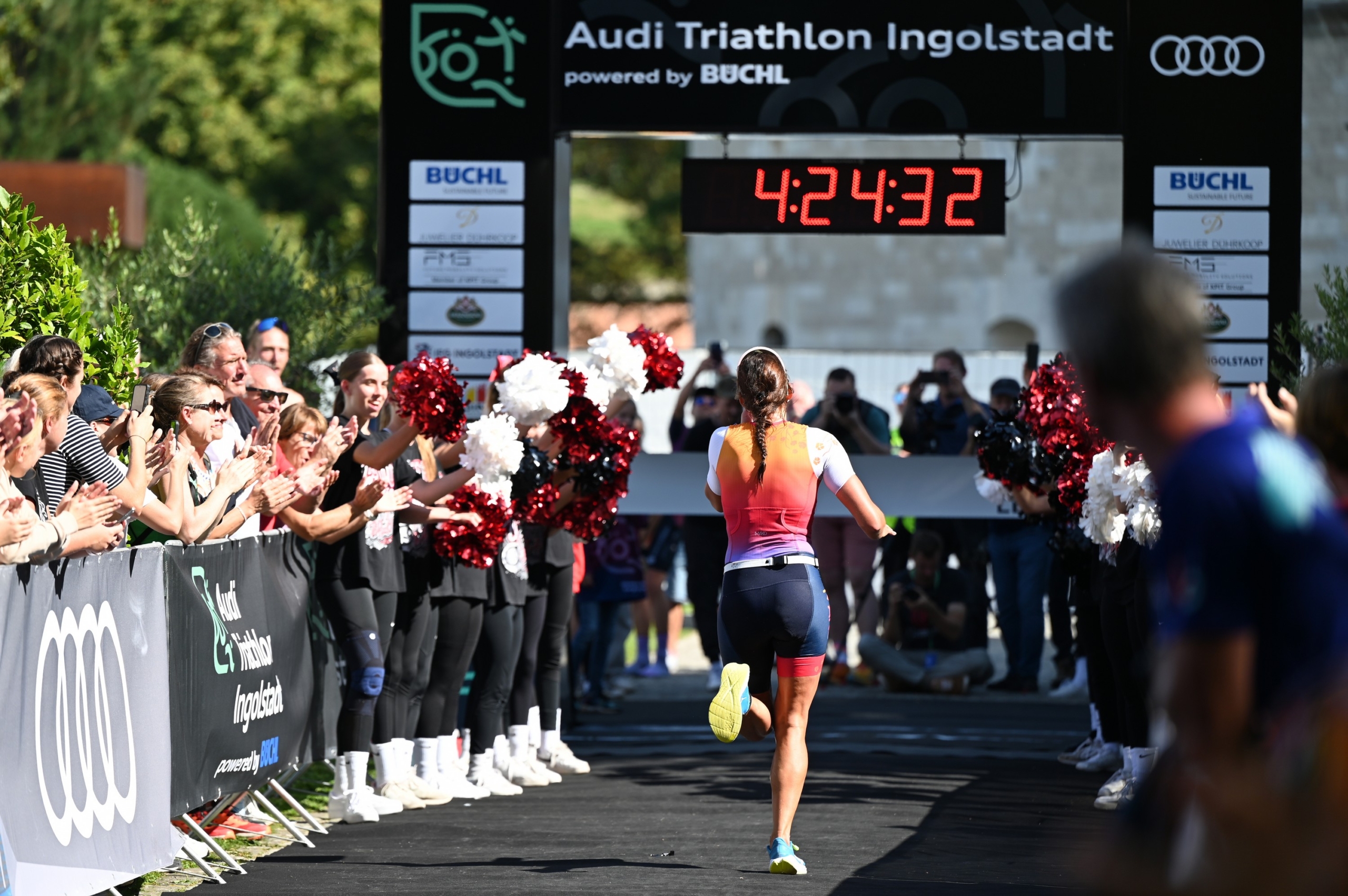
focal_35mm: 200
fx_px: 7483
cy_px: 448
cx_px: 674
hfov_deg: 10.3
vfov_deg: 6.9
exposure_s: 1/640
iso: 100
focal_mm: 200
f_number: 3.2
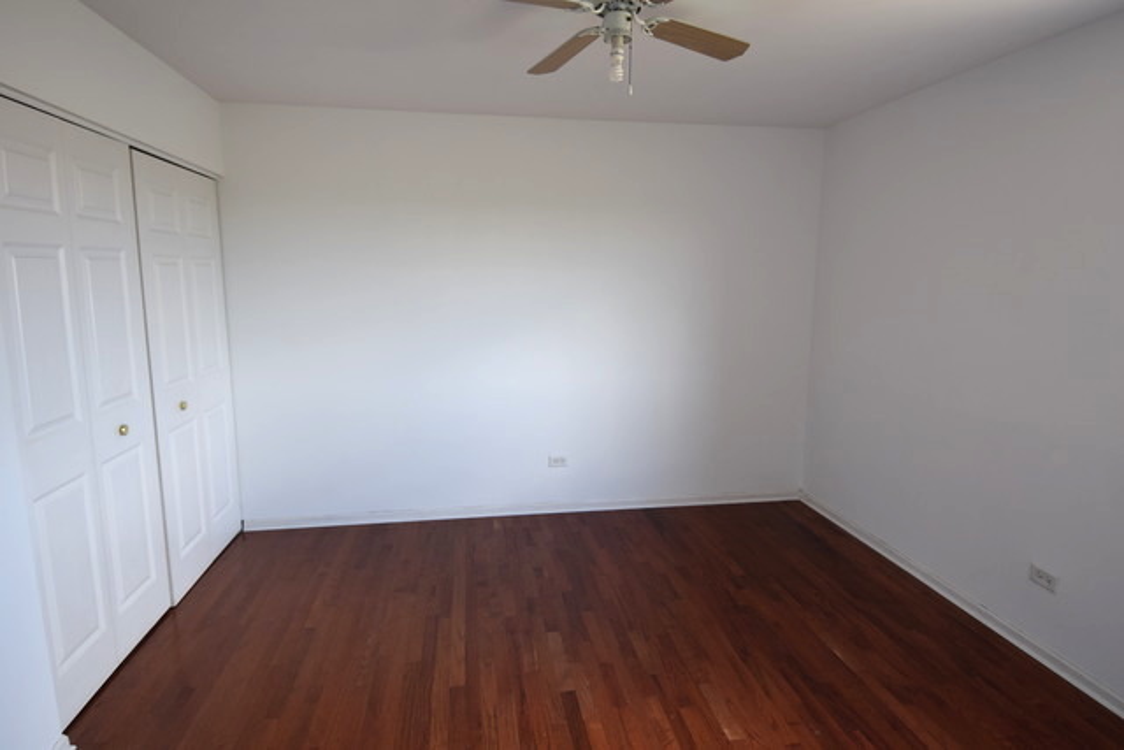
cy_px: 375
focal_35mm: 20
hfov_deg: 85.4
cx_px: 562
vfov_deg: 63.2
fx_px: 609
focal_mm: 13
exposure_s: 1/100
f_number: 5
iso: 400
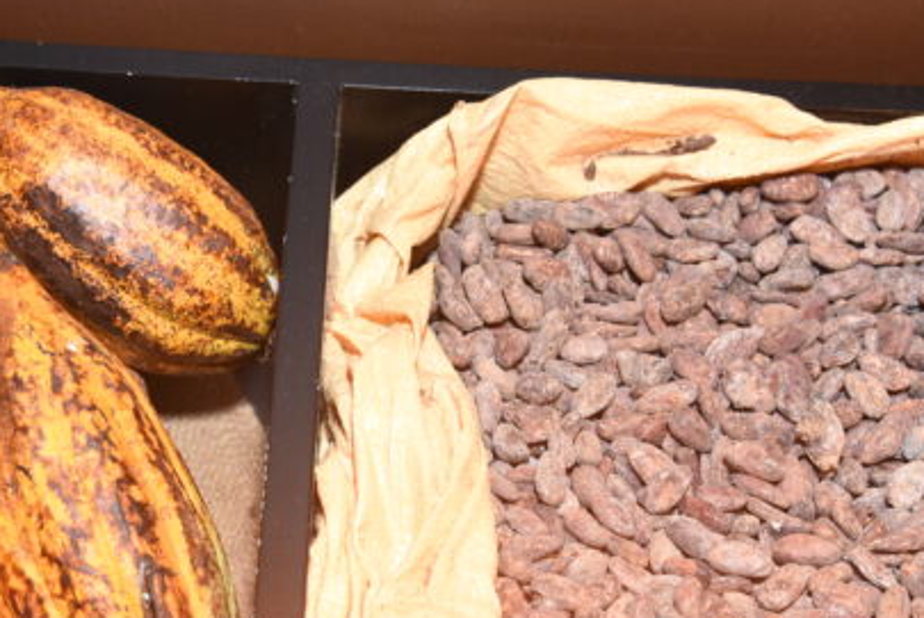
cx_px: 253
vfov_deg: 15.0
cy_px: 393
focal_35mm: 91
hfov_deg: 22.2
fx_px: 2338
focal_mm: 48
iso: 2500
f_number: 5.6
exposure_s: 1/160
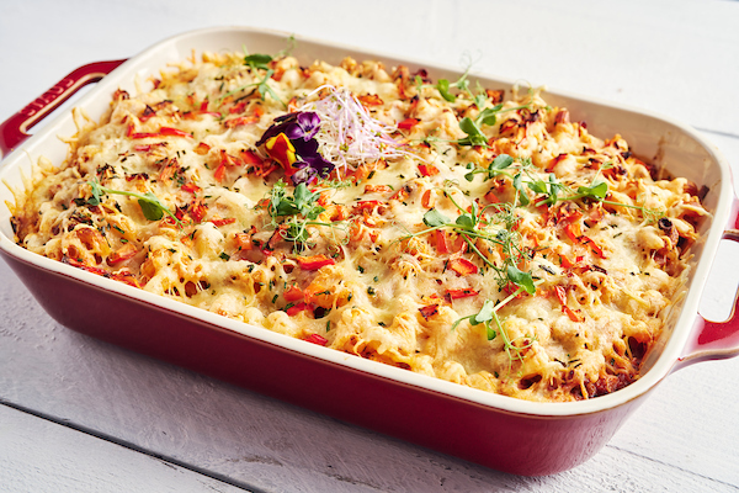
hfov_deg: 39.6
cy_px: 246
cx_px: 370
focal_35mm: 50
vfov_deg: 27.0
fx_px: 1026
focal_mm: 50
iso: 200
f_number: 5.6
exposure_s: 1/125
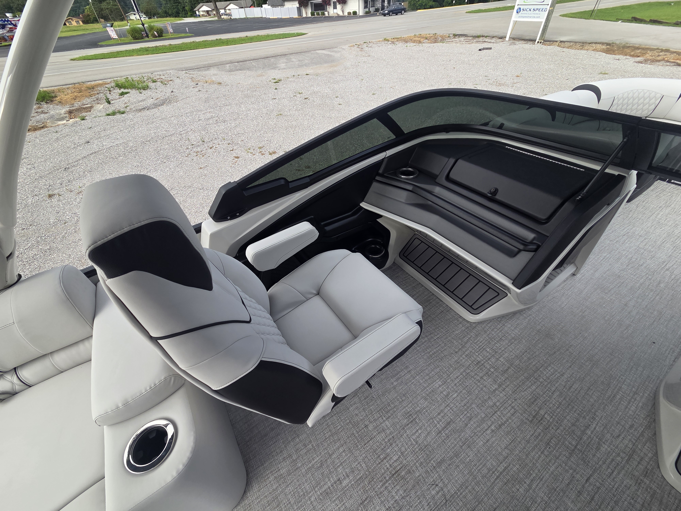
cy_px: 256
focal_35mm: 13
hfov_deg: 106.2
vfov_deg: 89.9
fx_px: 256
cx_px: 340
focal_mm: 2.2
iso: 50
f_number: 2.2
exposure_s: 1/414
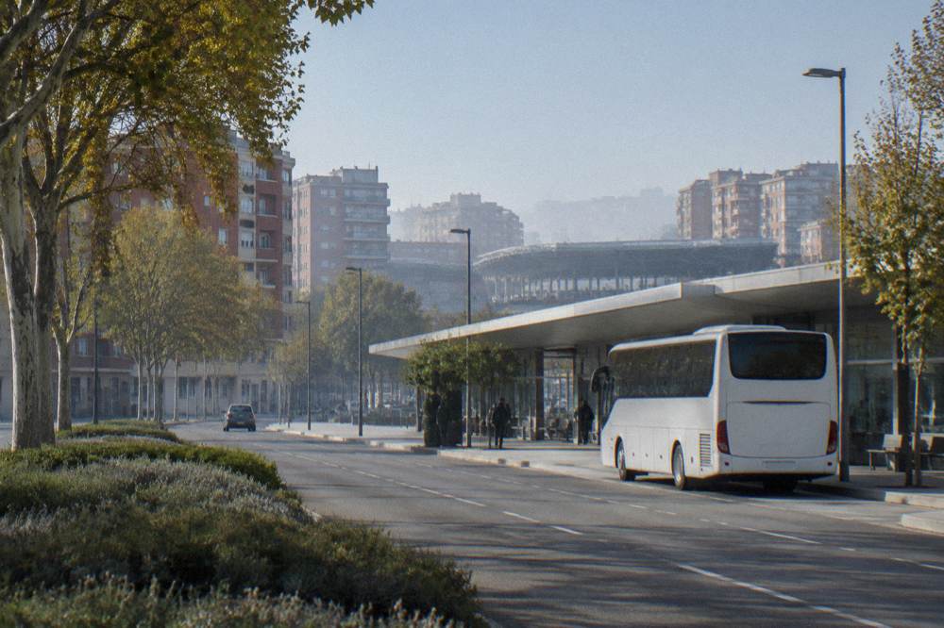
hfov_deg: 54.5
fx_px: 917
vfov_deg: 37.8
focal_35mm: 35
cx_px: 472
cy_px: 314
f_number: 7.1
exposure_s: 1/500
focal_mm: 35
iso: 400
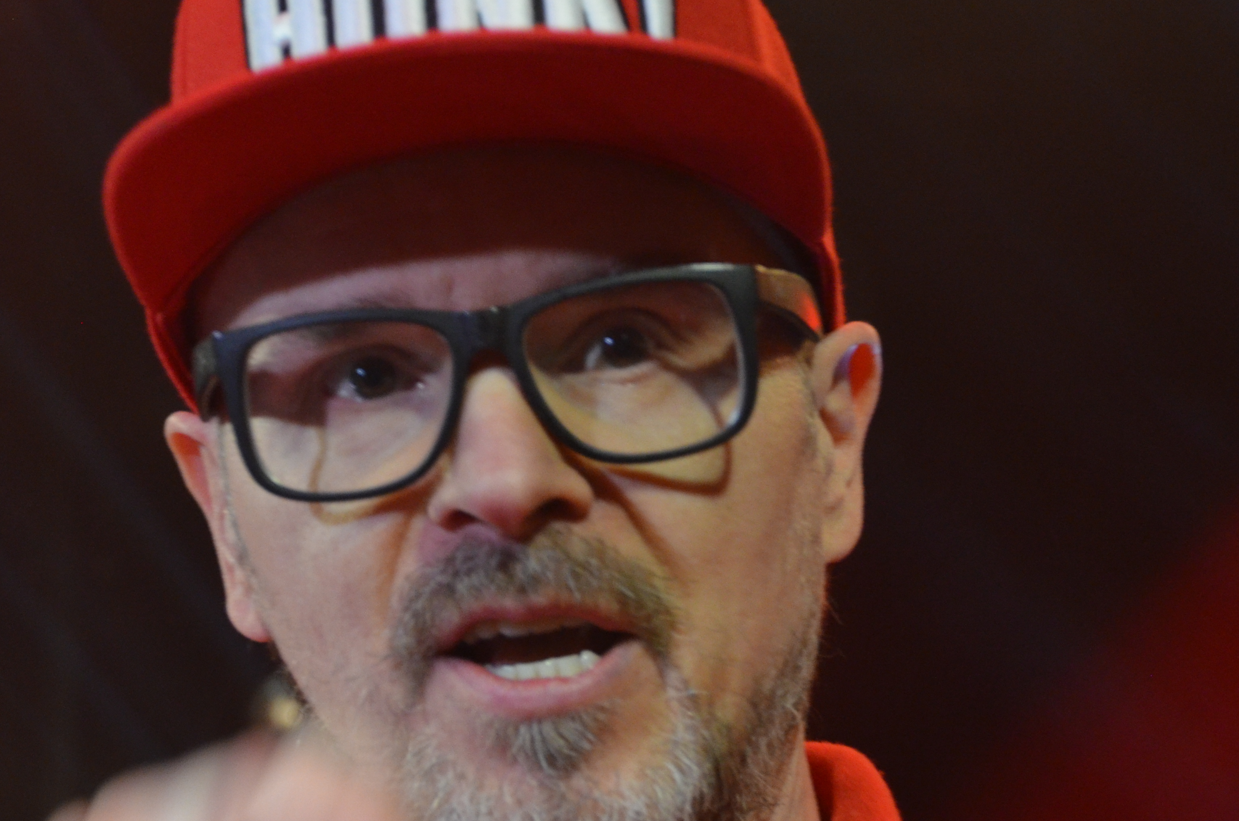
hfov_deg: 11.0
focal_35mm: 187
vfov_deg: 7.3
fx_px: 6423
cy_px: 452
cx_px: 655
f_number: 5.6
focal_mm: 78
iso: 1800
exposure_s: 1/30
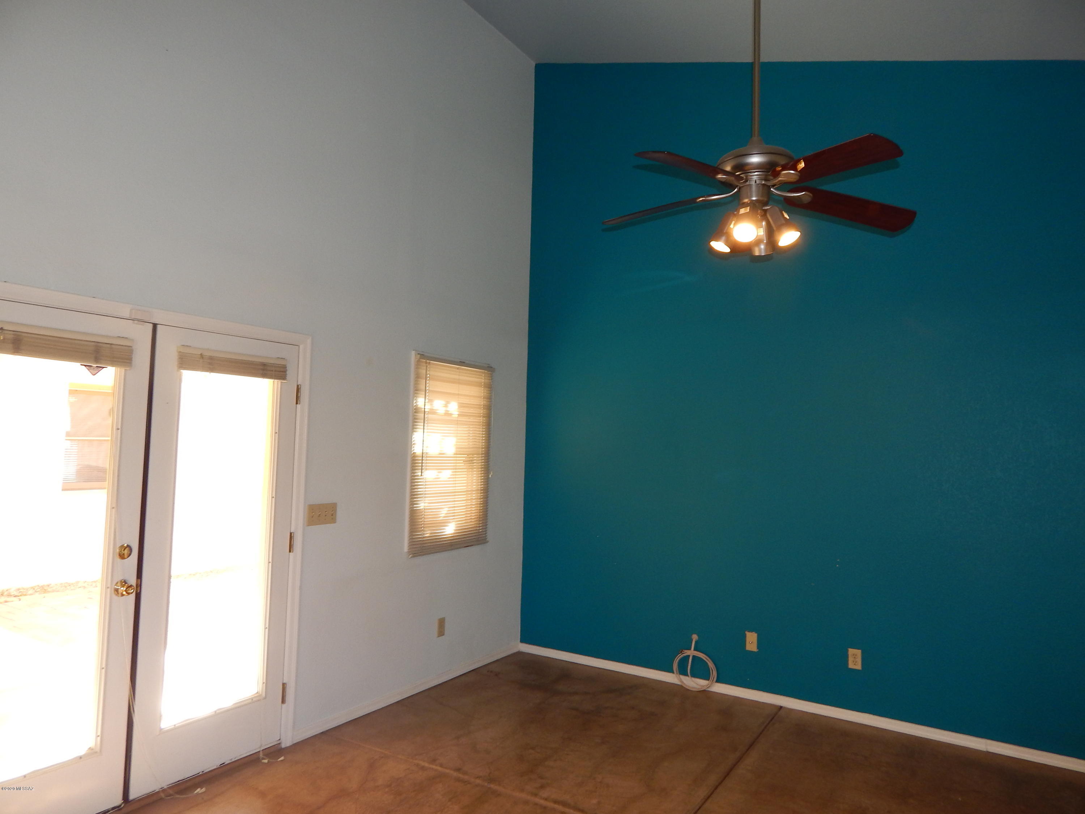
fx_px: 721
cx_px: 542
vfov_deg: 58.9
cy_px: 407
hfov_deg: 73.9
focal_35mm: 23
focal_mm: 4
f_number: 3
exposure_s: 1/30
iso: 160
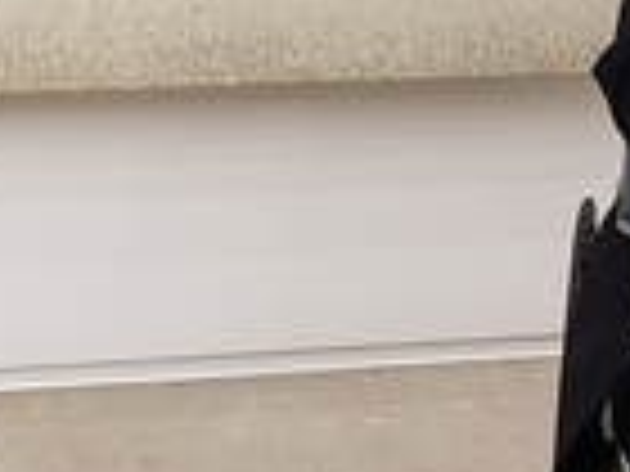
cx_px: 4
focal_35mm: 104
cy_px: -319
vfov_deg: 13.1
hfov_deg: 18.4
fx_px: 1893
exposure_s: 1/30
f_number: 1.7
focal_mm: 4.3
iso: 160
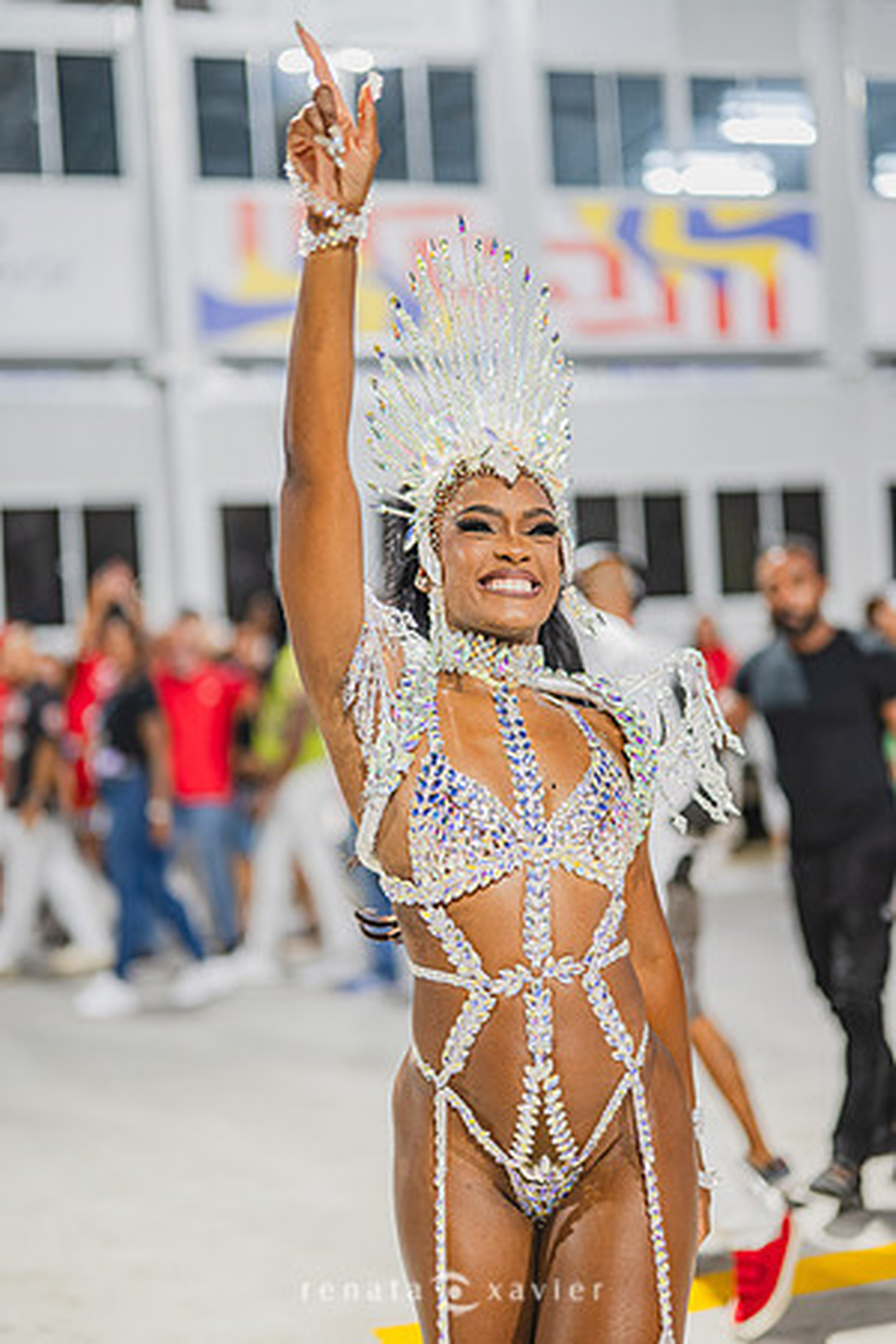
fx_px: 1867
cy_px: 672
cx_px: 448
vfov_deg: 39.6
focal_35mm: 50
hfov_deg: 27.0
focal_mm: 50
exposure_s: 1/1000
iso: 1600
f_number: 1.3
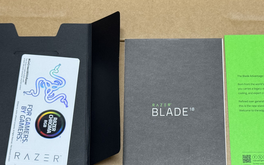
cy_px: 121
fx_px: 561
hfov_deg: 26.5
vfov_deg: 16.6
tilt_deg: -70.4
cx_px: 150
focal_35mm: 78
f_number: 1.78
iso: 250
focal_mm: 6.76
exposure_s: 1/60
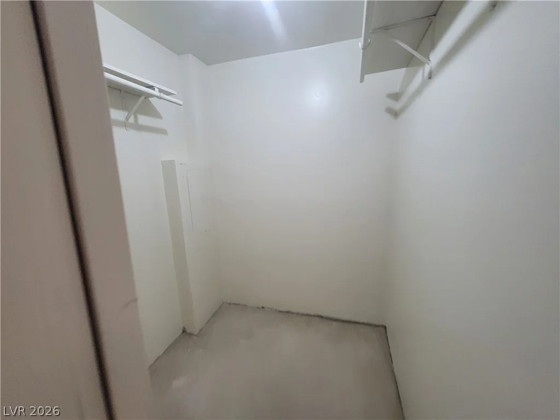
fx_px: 210
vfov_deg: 89.9
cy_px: 210
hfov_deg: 106.2
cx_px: 280
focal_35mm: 13
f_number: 2.2
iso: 400
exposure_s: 1/60
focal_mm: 2.2
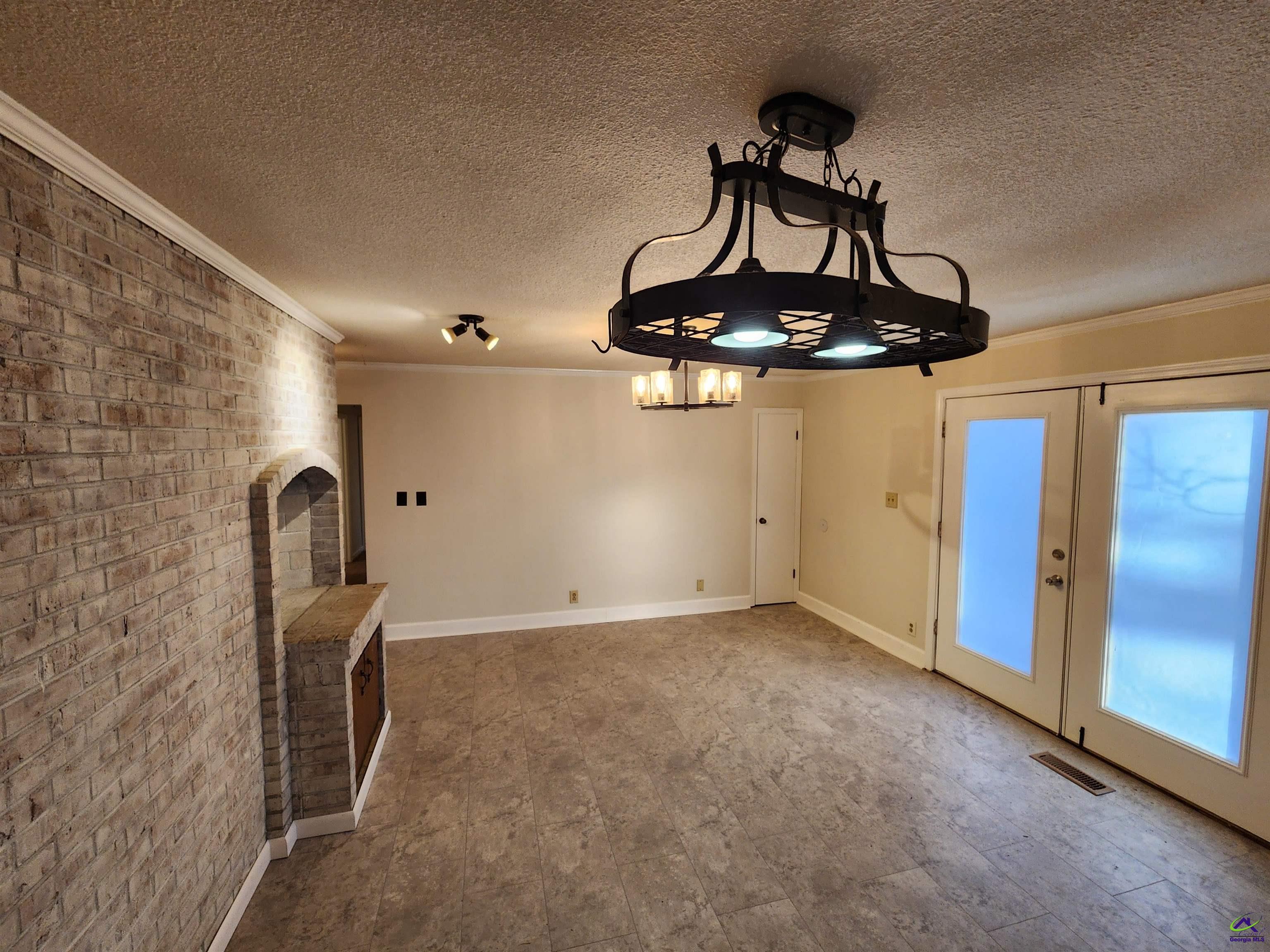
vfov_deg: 89.9
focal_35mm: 13
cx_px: 635
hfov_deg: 106.2
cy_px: 476
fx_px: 477
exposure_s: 1/60
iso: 160
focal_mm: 2.2
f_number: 2.2
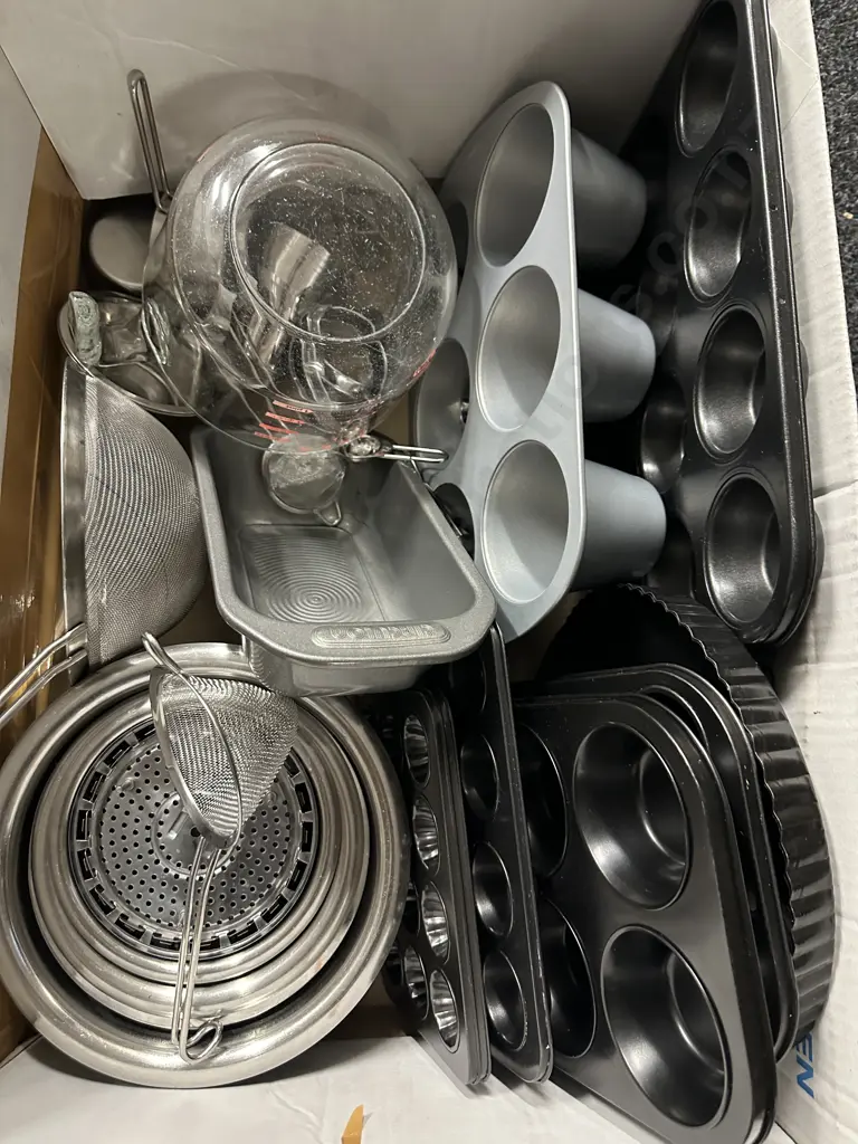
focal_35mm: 24
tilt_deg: -80.8
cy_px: 572
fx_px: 793
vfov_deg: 71.6
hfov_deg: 56.8
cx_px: 429
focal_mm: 6.86
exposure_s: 1/33
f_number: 1.78
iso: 640
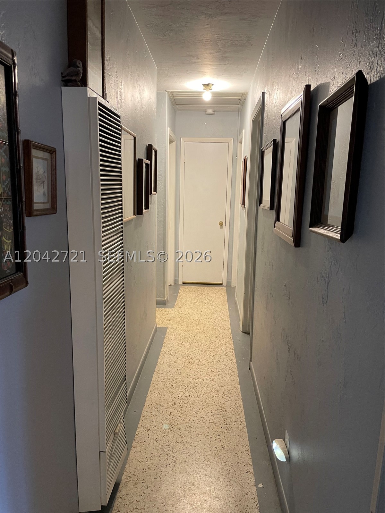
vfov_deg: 67.3
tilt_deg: -8.7
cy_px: 256
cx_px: 192
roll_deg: -0.1
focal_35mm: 26
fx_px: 386
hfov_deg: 53.1
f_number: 1.6
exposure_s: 1/60
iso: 200
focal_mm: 4.2
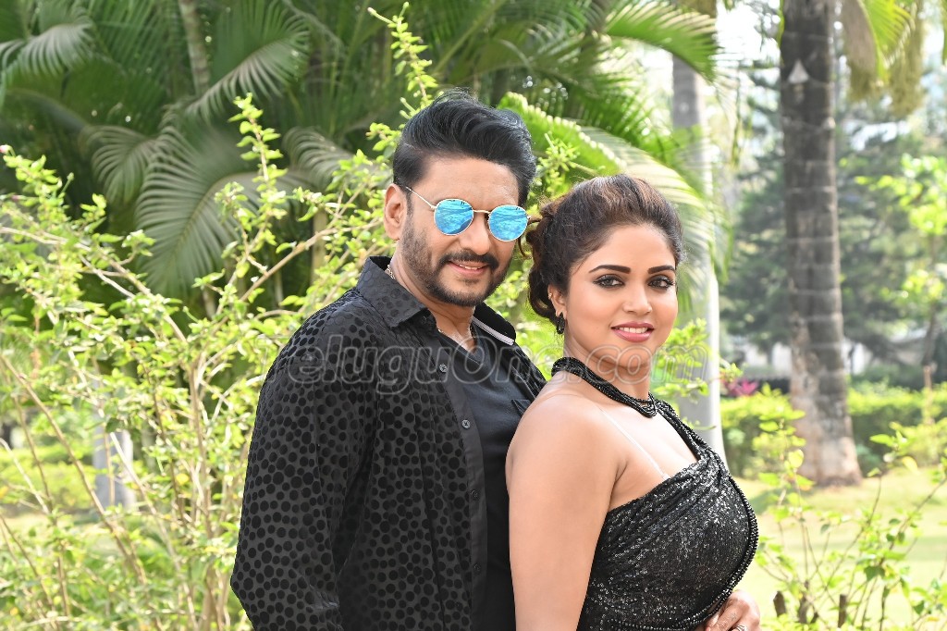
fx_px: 2761
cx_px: 474
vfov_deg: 13.0
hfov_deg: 19.5
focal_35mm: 105
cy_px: 316
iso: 640
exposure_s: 1/250
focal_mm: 70
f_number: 7.1
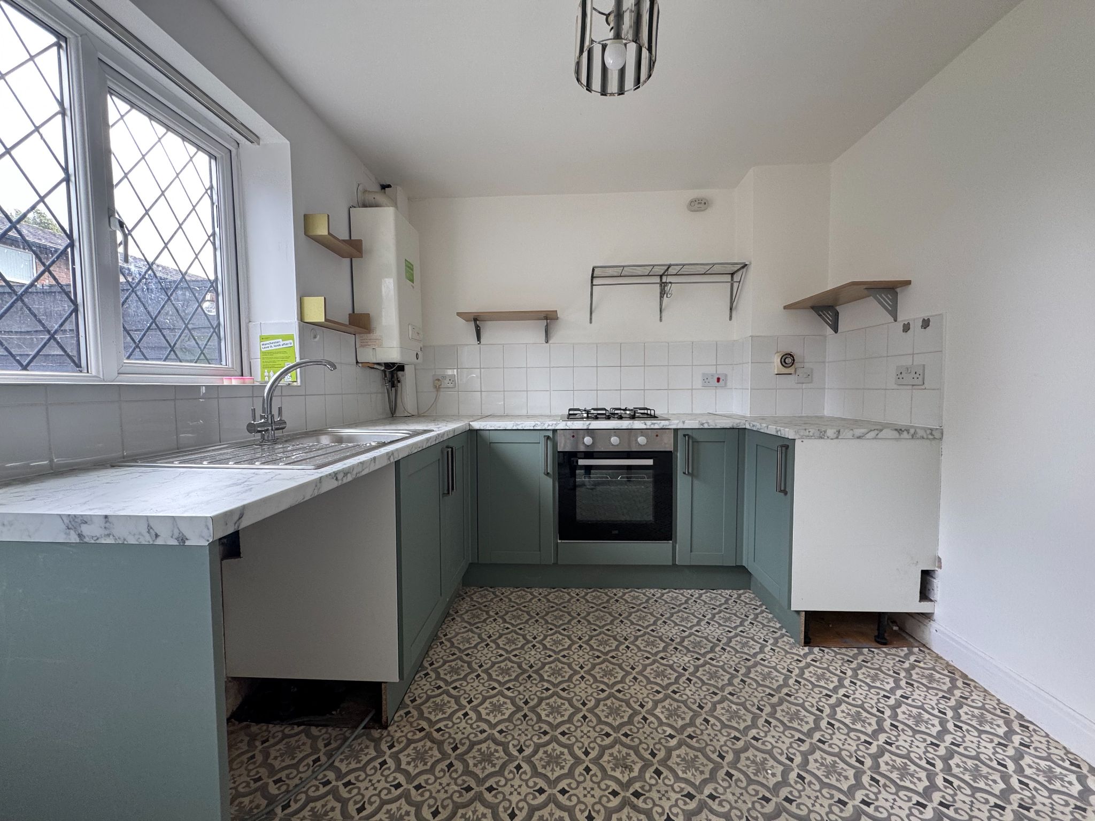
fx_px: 443
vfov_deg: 85.7
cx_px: 548
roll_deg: +1.0
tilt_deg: -2.8
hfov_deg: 102.1
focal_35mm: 14
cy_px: 410
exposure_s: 1/99
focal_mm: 2.22
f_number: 2.2
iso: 100
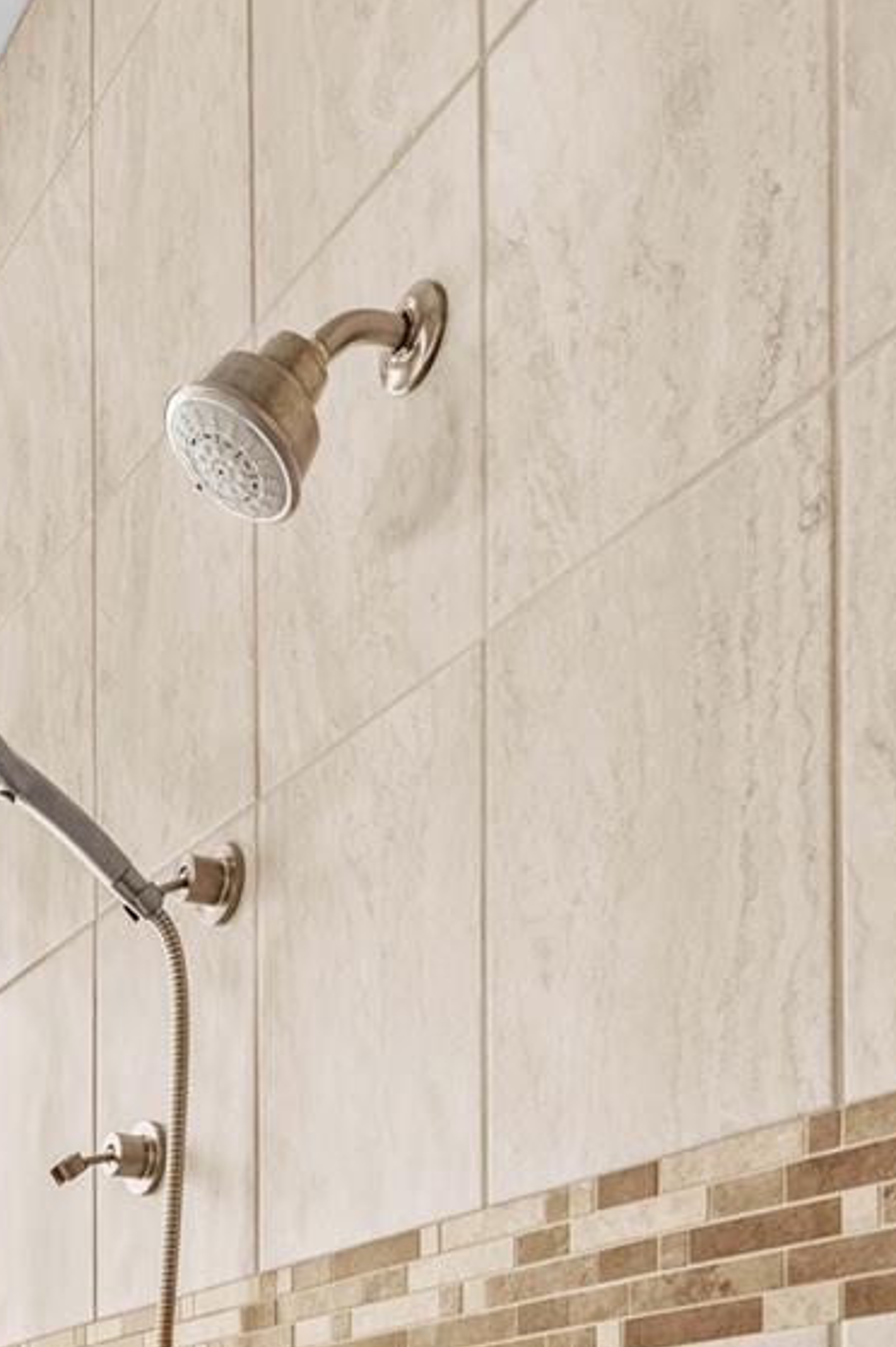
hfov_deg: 28.9
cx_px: 46
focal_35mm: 44
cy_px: 1634
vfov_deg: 34.9
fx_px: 1645
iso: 100
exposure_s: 1.3
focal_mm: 16
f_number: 8
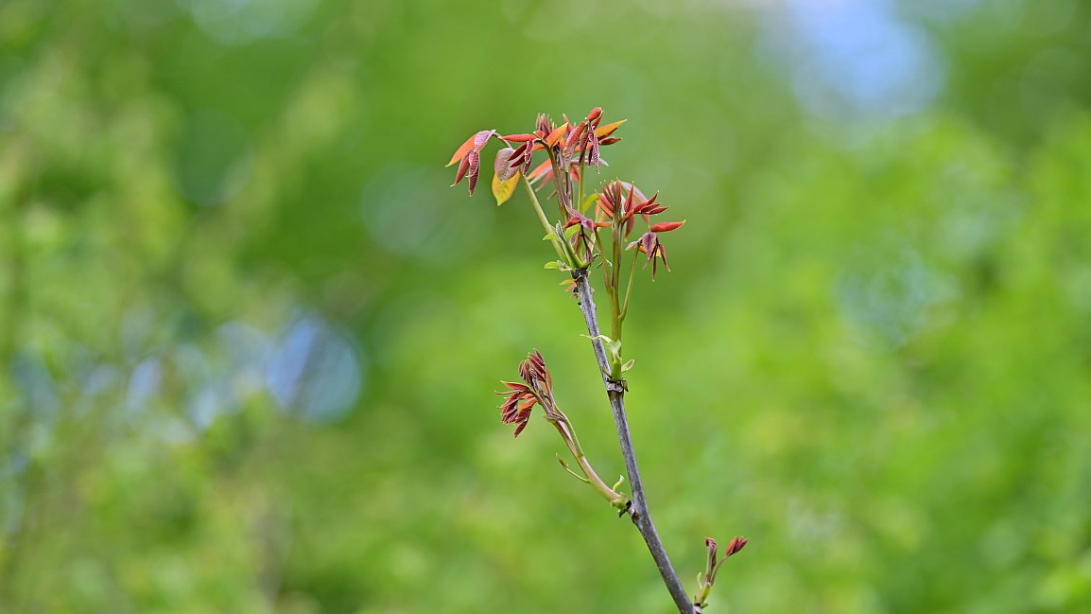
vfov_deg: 8.3
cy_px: 238
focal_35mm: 147
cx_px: 563
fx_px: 4252
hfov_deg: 14.6
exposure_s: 1/400
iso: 64
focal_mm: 135
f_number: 1.8
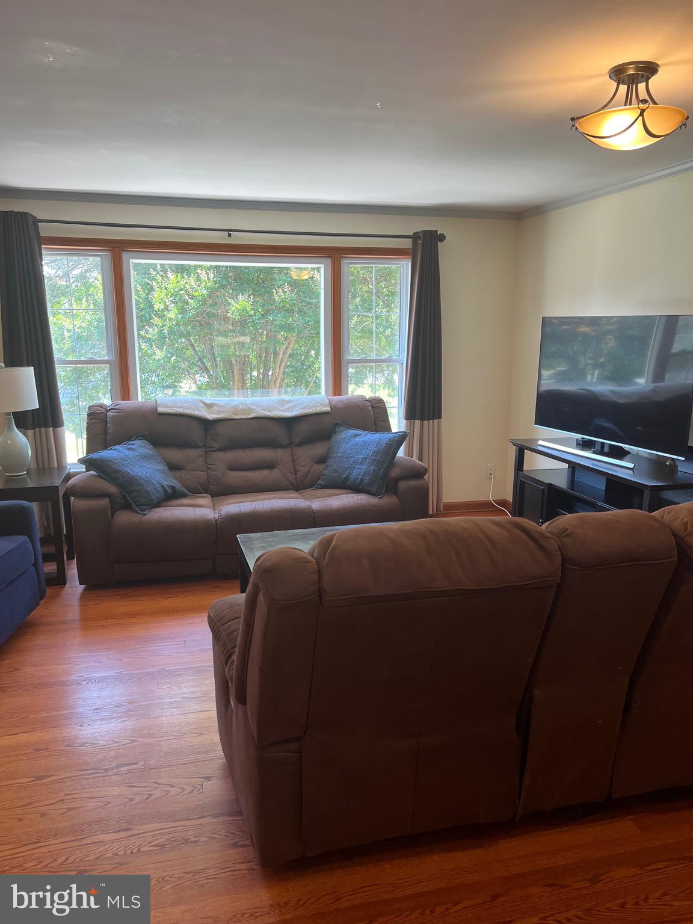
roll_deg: +1.4
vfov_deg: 67.3
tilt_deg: -10.2
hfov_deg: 53.1
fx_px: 694
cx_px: 346
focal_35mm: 26
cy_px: 462
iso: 64
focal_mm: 5.7
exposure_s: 1/120
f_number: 1.5
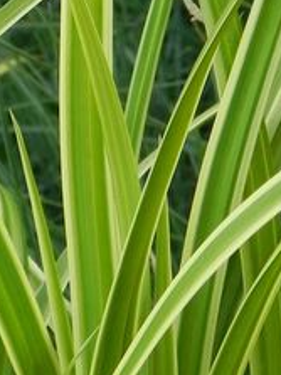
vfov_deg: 7.4
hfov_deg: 5.5
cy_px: 232
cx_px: 225
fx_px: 2914
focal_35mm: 269
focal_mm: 13.4
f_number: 5.6
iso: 160
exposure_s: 1/125
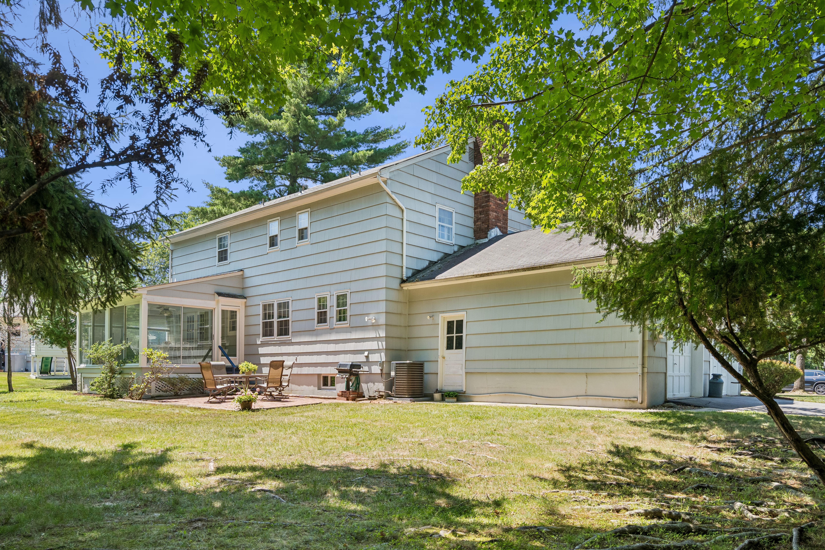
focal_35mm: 25
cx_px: 404
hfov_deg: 71.5
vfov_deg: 51.3
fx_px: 573
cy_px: 283
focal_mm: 24
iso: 400
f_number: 8
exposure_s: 1/250
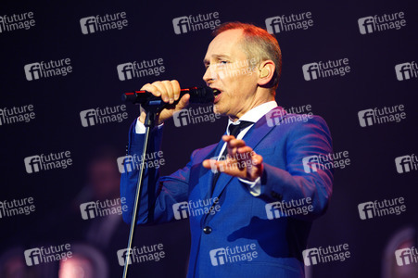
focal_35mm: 270
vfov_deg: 5.1
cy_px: 139
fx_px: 3133
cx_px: 209
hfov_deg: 7.6
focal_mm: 270
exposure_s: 1/160
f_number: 2.8
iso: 1600
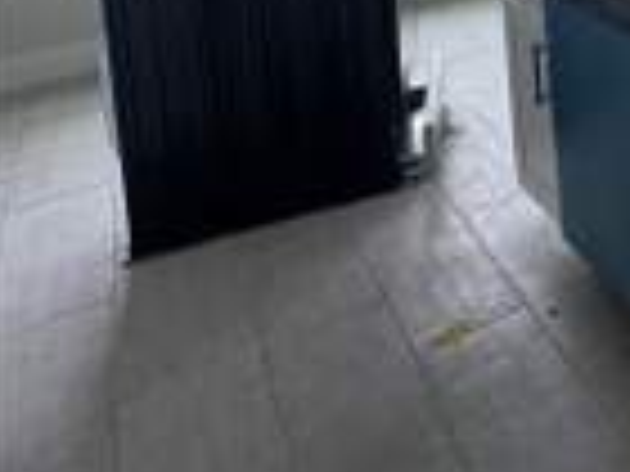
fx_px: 874
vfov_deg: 24.1
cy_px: -229
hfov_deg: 24.1
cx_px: 1066
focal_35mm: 48
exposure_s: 1/99
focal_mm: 2.22
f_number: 2.2
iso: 125
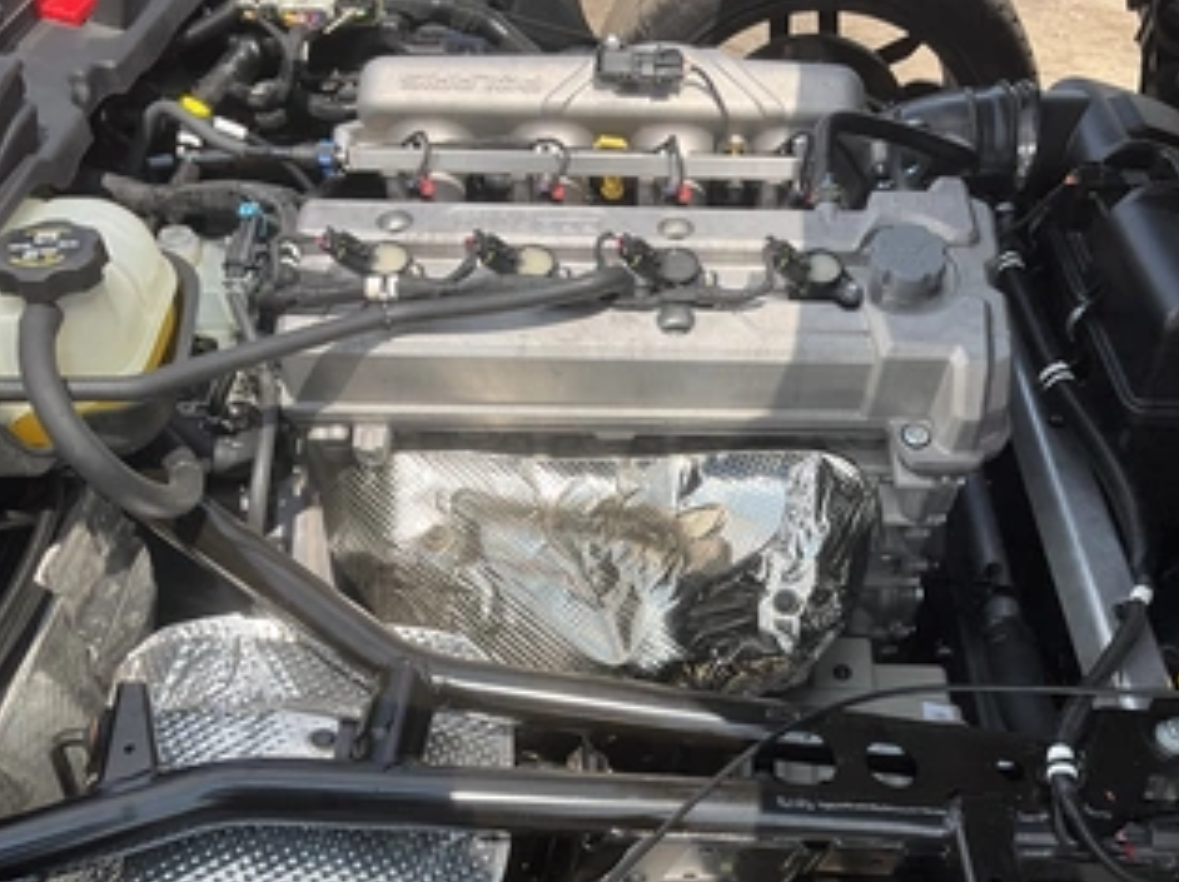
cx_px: 683
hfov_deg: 50.0
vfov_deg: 38.3
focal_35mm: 37
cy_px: 559
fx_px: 1259
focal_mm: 3
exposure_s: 1/1279
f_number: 1.8
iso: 25
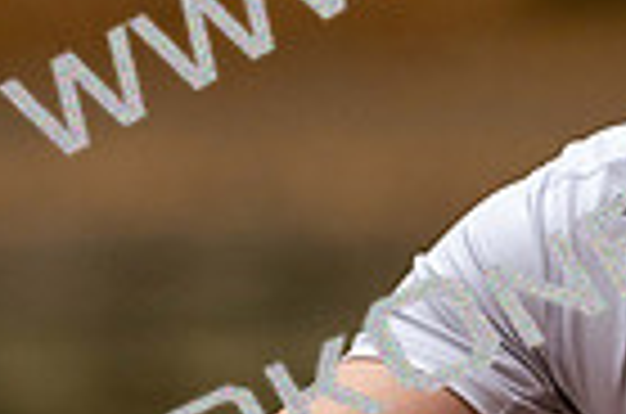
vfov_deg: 0.8
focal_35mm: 1674
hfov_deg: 1.2
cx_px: 558
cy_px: 169
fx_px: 29042
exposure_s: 1/2500
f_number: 4.5
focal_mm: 400
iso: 2000
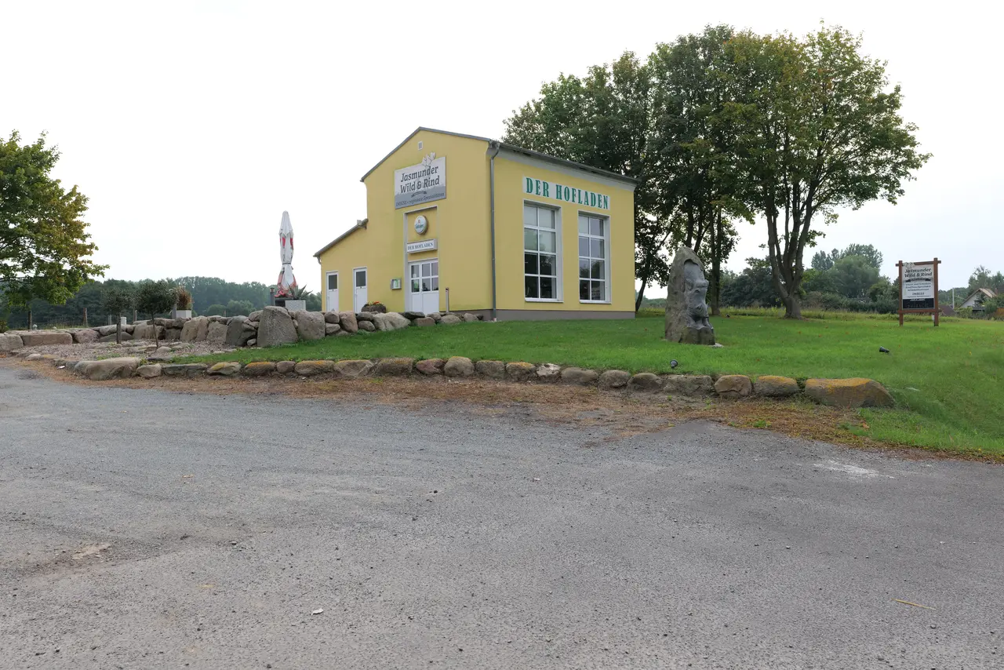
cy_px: 335
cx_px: 502
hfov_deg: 73.7
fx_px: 669
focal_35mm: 24
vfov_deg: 53.2
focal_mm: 24
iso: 400
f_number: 7.1
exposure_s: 1/320
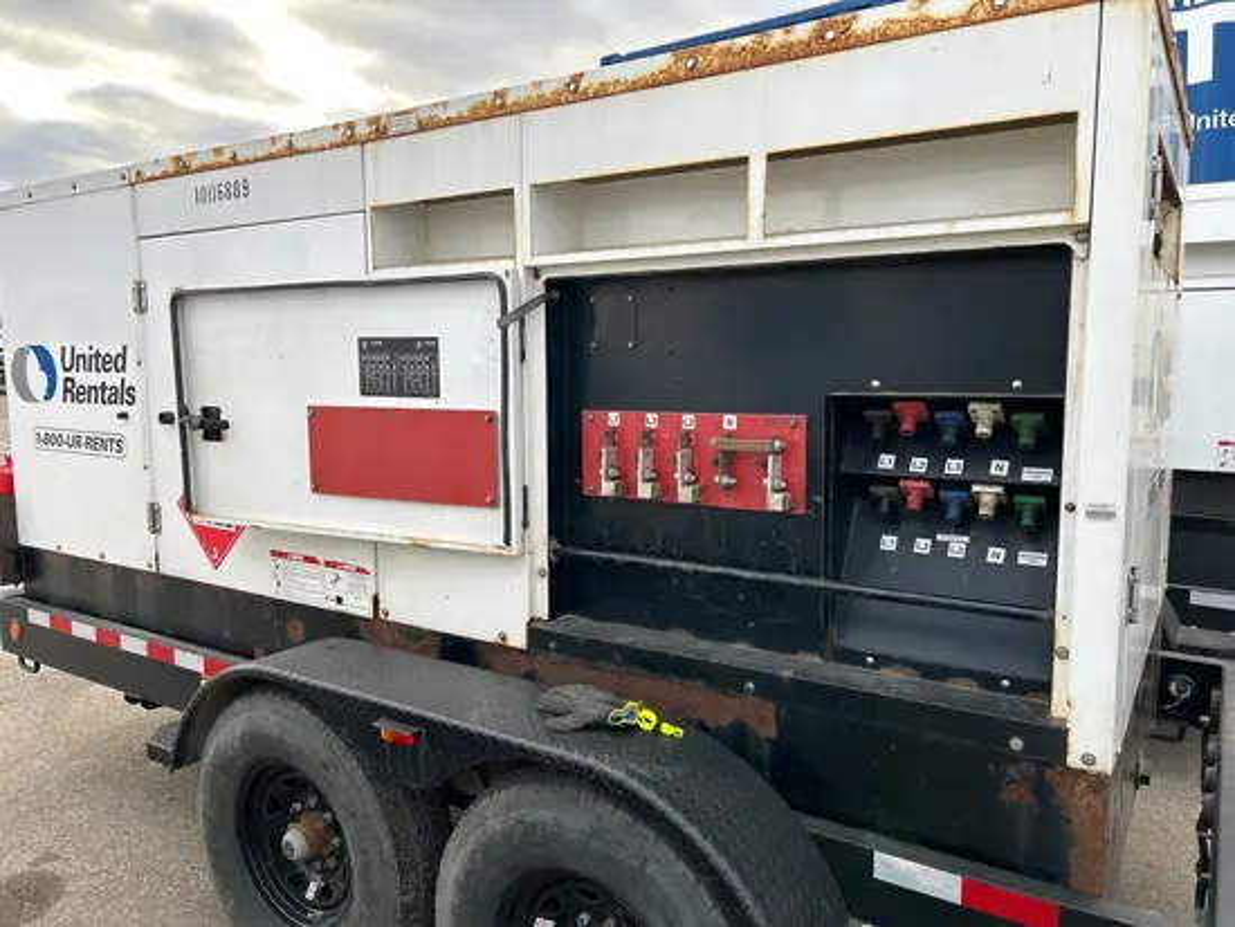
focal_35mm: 26
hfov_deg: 67.3
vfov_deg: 53.1
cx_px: 618
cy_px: 464
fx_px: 928
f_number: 1.5
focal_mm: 5.7
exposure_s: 1/567
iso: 50
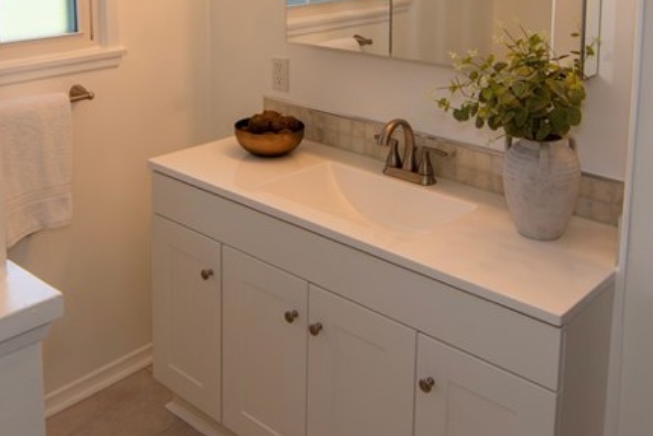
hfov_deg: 49.3
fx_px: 711
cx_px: 302
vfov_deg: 32.9
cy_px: 69
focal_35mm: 39
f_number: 9
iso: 640
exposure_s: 1/100
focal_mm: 11
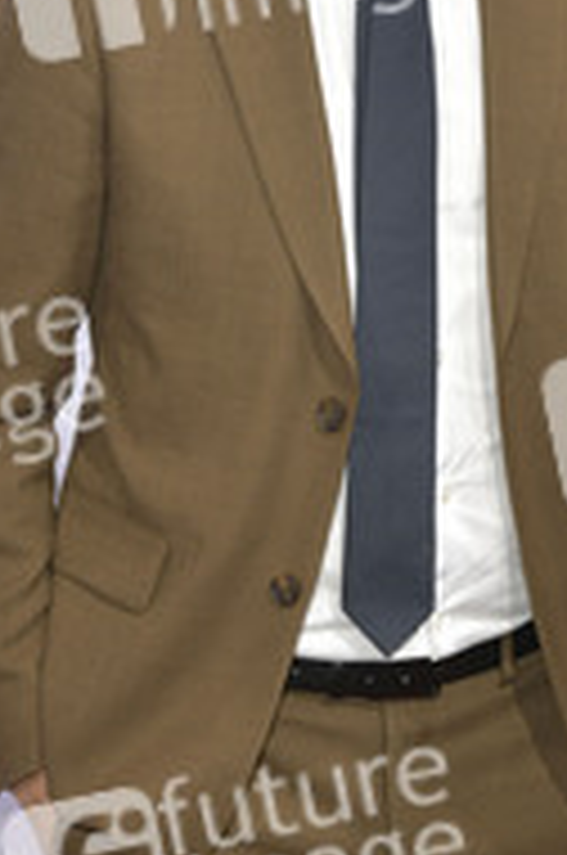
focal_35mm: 118
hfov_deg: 11.6
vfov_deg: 17.2
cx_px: 364
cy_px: 180
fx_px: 2798
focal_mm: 56
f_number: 7.1
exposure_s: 1/160
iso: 320
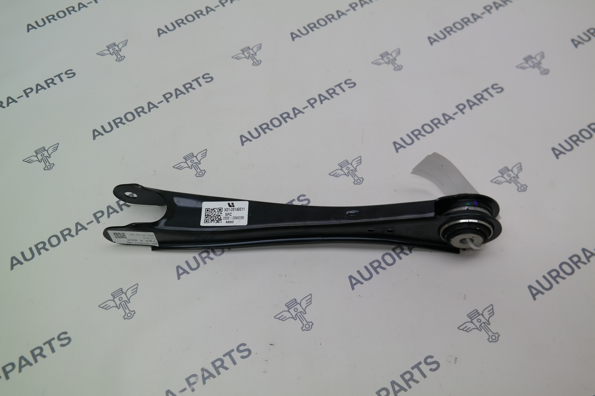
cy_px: 198
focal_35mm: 36
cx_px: 298
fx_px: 595
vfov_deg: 36.9
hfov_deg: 53.1
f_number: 5.6
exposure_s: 1/60
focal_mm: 24
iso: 200
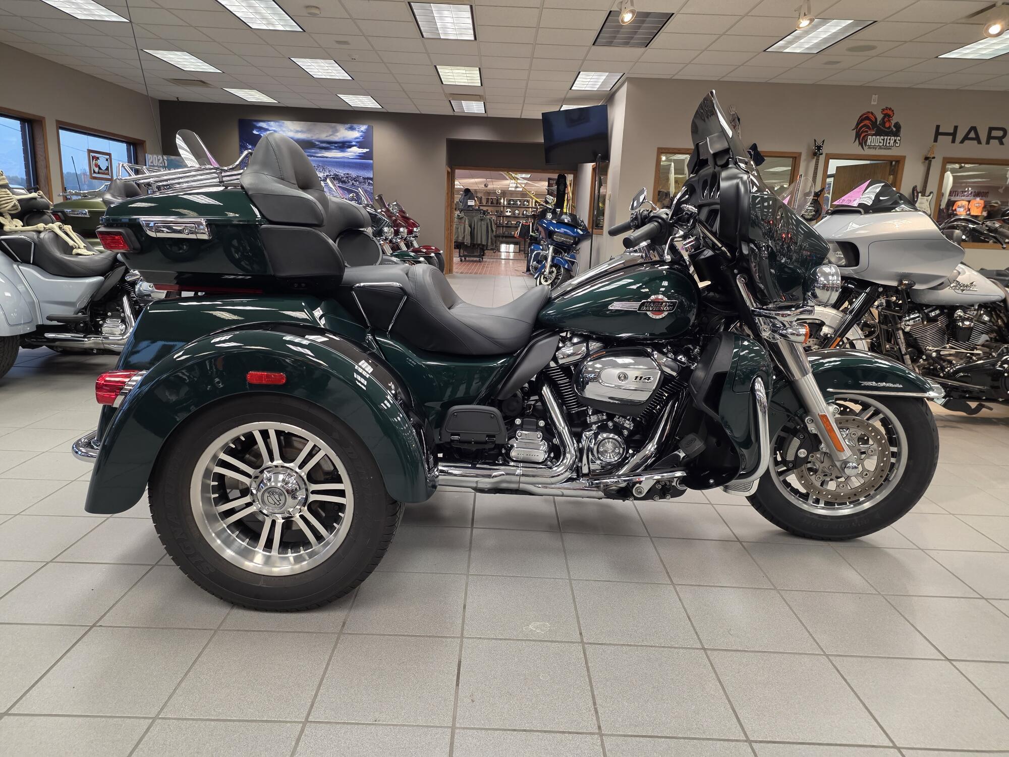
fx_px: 670
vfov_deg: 58.9
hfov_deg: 73.9
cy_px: 378
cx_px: 504
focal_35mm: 23
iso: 320
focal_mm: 6.25
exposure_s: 1/120
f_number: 1.7
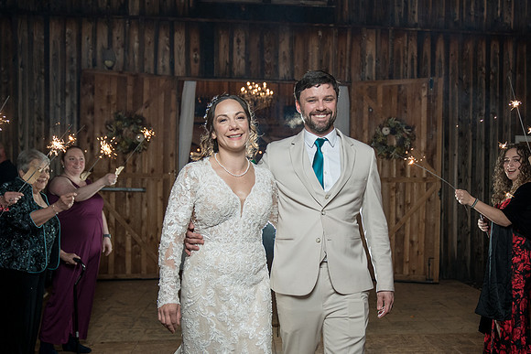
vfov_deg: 33.4
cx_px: 309
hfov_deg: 48.4
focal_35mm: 40
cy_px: 215
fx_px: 588
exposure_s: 1/200
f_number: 2.8
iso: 2000
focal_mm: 31
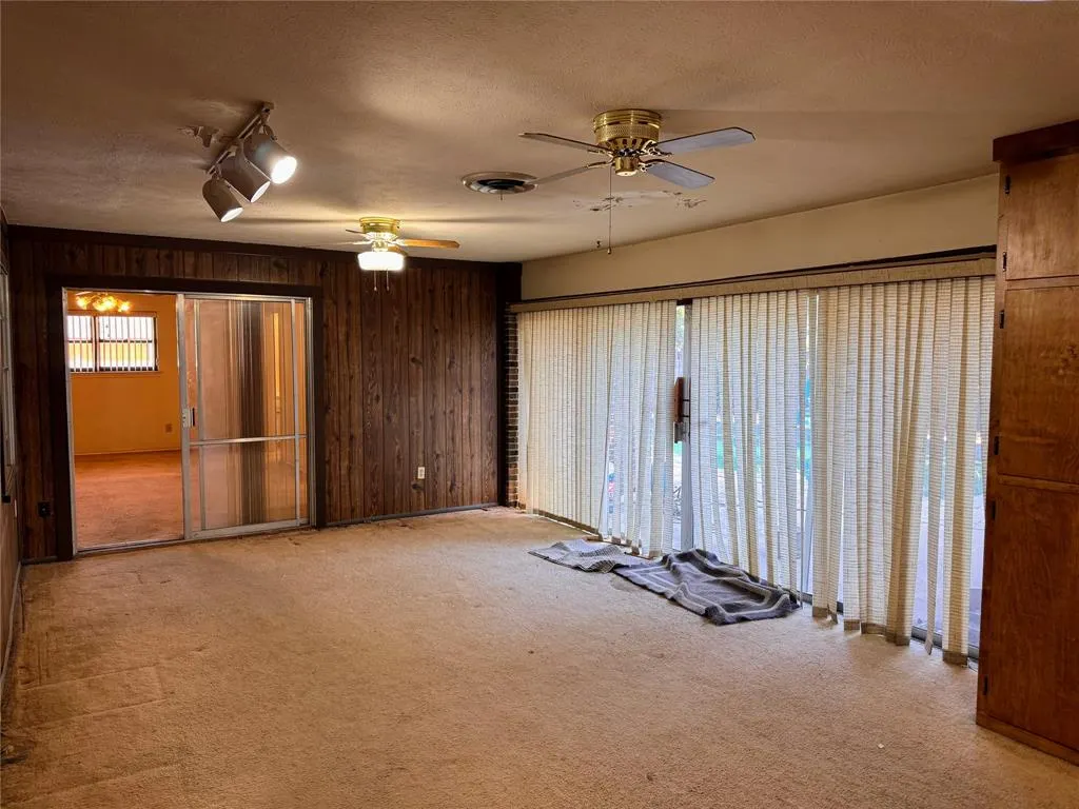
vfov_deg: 56.8
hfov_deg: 71.6
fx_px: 748
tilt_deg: -3.9
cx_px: 540
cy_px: 404
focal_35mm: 24
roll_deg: -0.2
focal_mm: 6.76
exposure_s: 1/120
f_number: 1.78
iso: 160
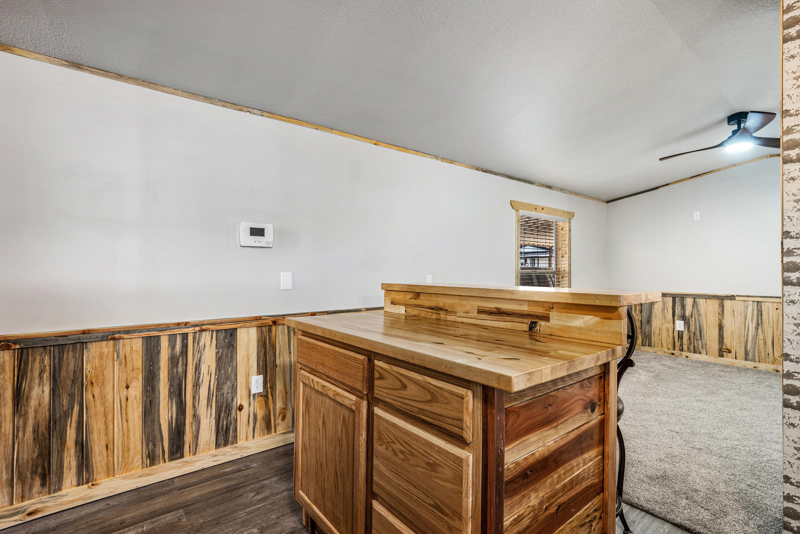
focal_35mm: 16
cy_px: 267
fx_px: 356
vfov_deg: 73.7
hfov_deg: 96.7
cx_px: 400
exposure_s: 1
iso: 500
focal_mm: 16
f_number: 10
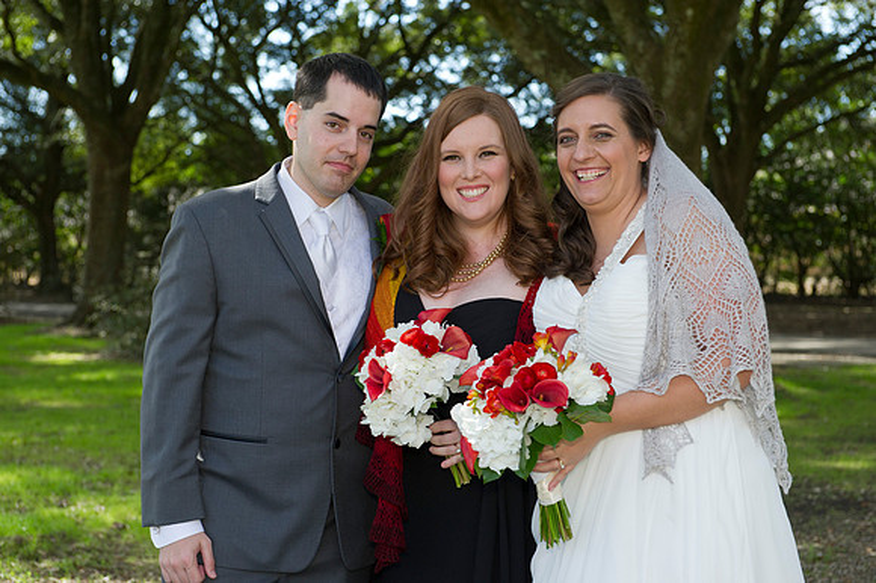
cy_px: 292
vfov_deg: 19.4
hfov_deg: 28.9
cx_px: 438
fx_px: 1702
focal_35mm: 70
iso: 320
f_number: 5.6
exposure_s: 1/320
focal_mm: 70
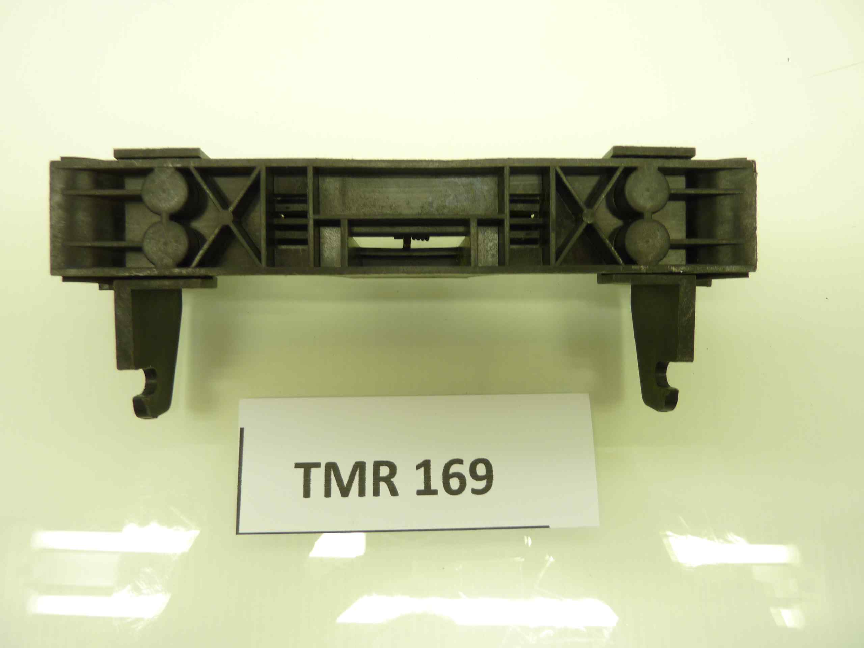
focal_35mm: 25
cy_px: 324
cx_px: 432
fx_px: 624
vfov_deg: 54.9
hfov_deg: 69.4
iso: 80
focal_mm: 4.1
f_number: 3.3
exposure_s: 1/20
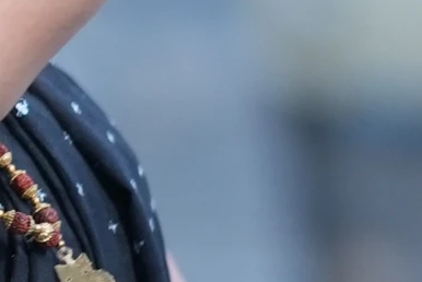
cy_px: -31
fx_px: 6616
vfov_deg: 2.4
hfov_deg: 3.6
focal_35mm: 564
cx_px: -547
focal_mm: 85
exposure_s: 1/320
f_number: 1.4
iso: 800
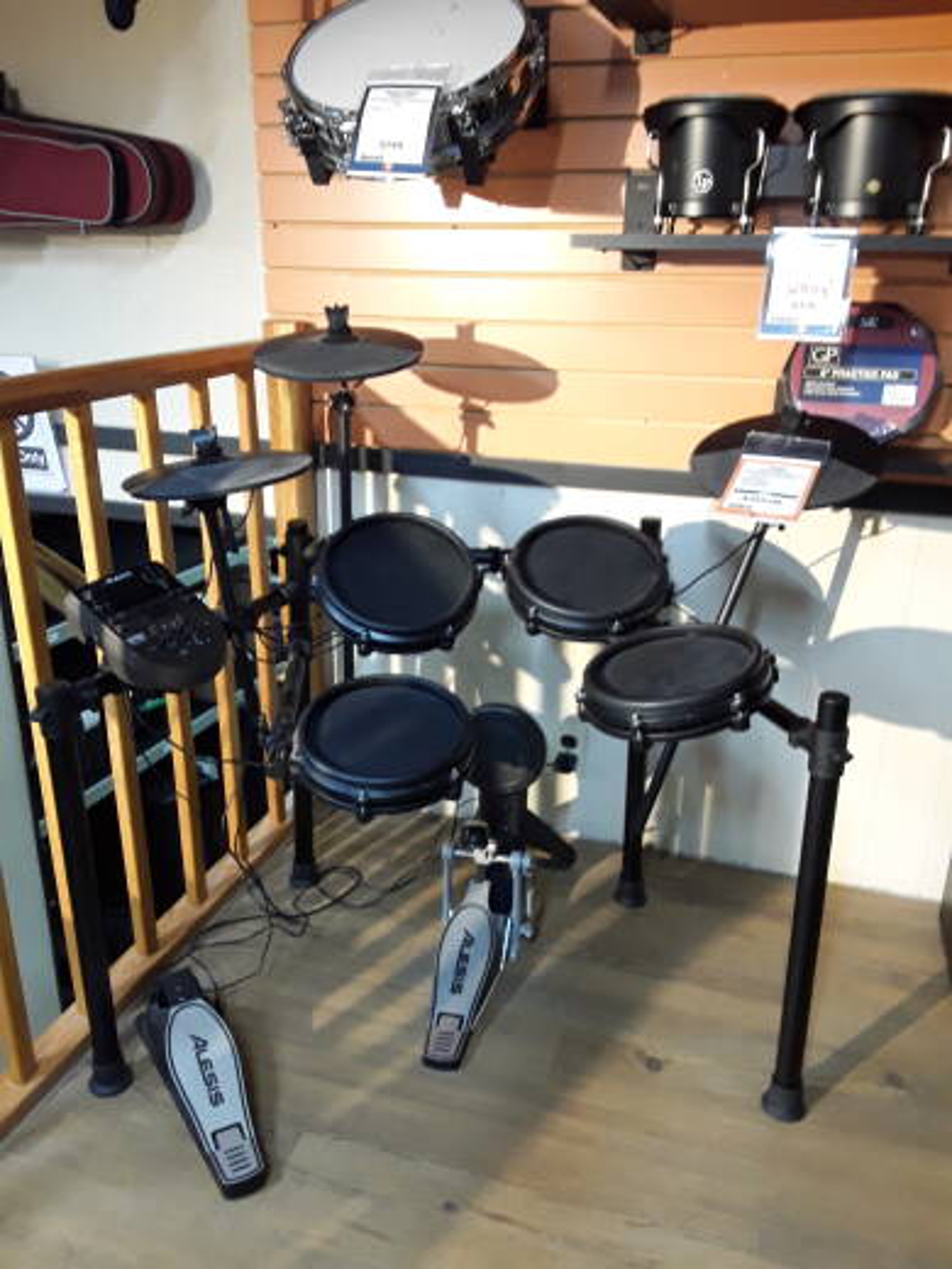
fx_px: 990
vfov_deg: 65.3
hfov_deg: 51.4
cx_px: 476
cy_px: 634
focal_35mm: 27
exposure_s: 1/15
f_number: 1.9
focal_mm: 2.91
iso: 100
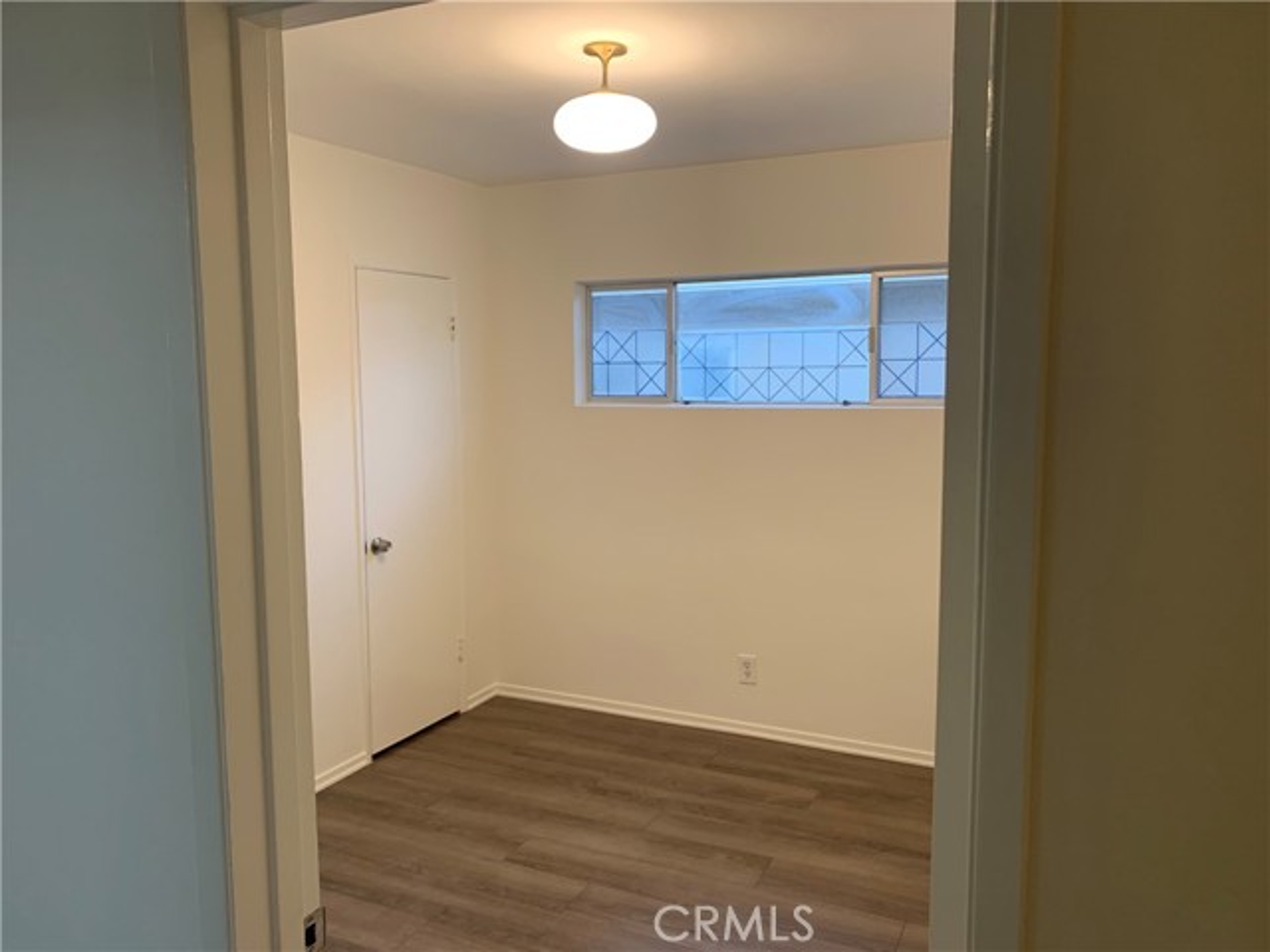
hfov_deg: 67.3
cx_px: 635
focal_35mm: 26
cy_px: 476
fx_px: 954
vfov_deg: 53.1
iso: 125
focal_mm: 4.25
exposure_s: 1/60
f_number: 1.8
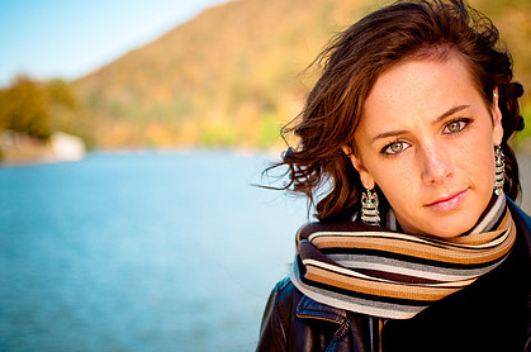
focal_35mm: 73
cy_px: 189
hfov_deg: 27.8
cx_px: 328
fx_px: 1071
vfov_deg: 18.7
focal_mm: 35
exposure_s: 1/4000
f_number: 1.8
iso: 200
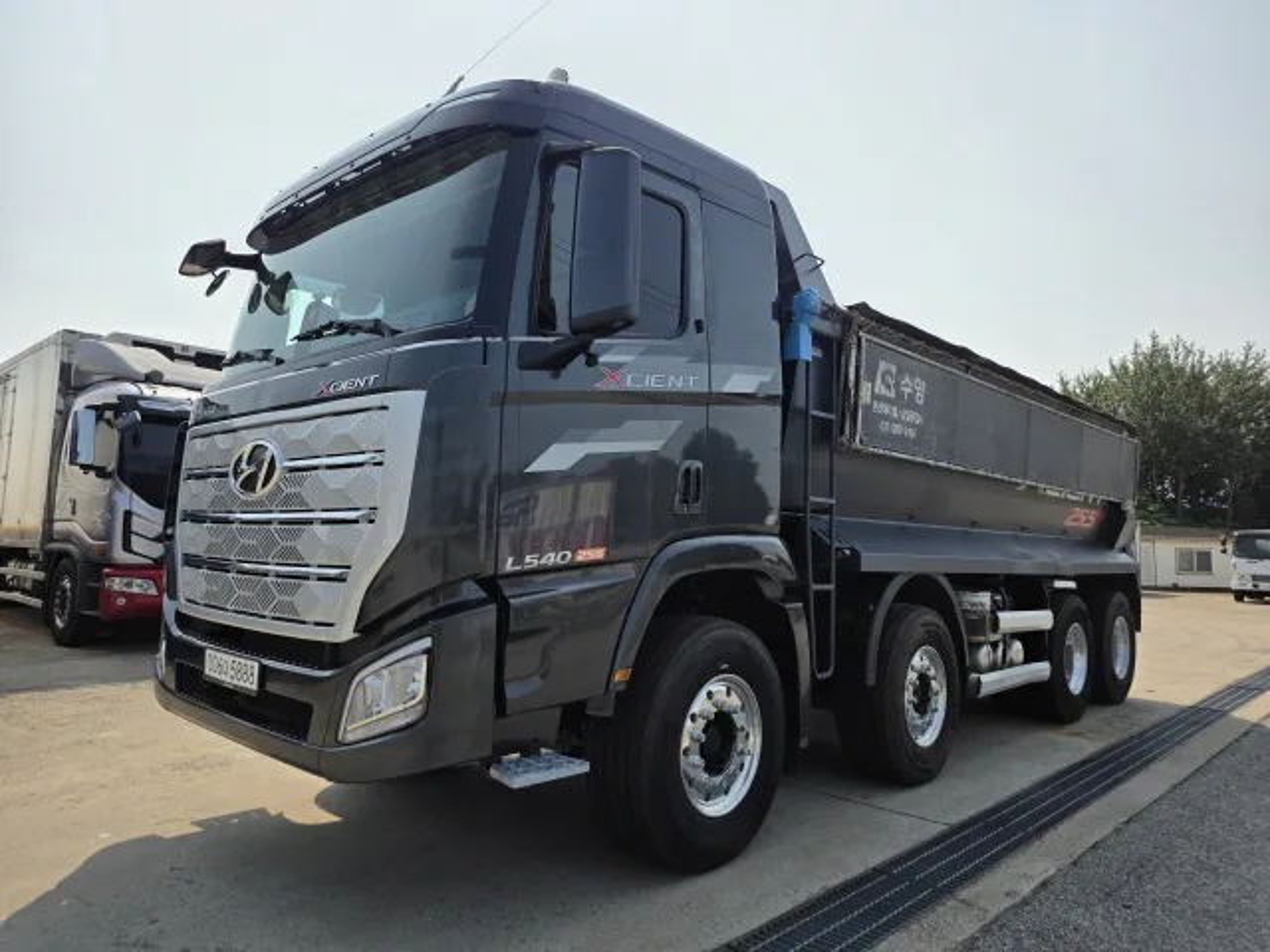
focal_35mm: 23
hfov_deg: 73.9
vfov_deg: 58.9
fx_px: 844
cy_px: 476
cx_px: 635
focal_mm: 6.3
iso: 50
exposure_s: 1/7944
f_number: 1.7
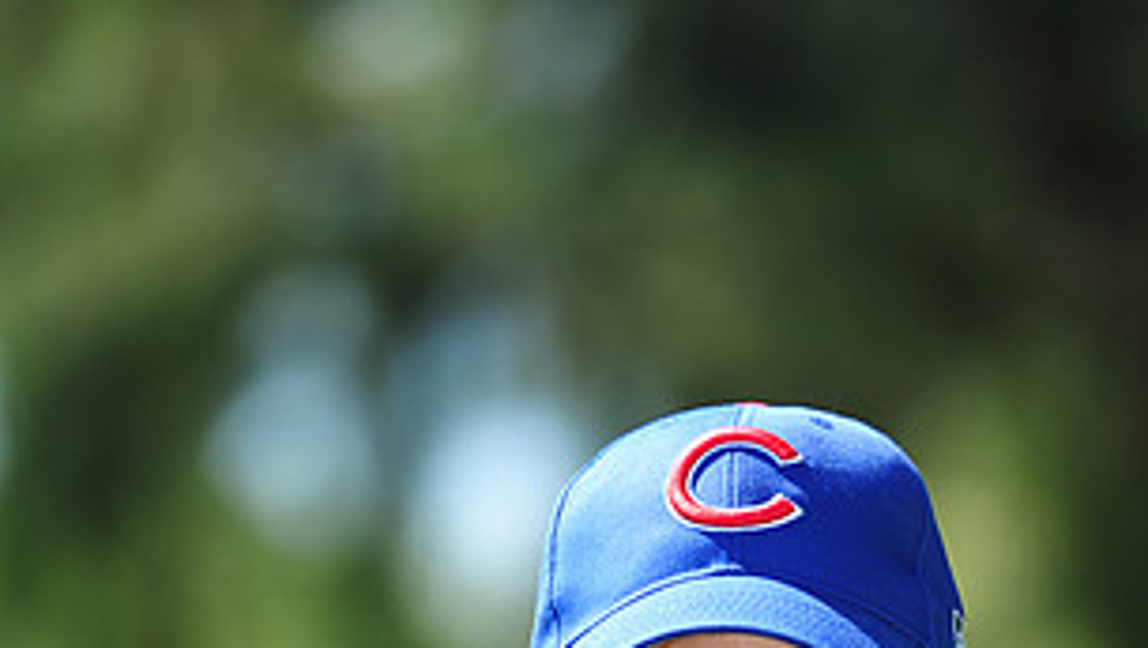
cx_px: 715
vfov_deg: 3.0
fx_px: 12123
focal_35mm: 398
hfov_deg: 5.4
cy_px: 1002
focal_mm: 200
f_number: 4.5
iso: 200
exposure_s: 1/640
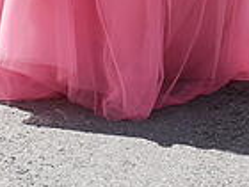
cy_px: -344
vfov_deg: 4.0
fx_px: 2633
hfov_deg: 5.4
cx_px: -121
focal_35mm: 366
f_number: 6.3
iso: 200
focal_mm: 32
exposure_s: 1/400
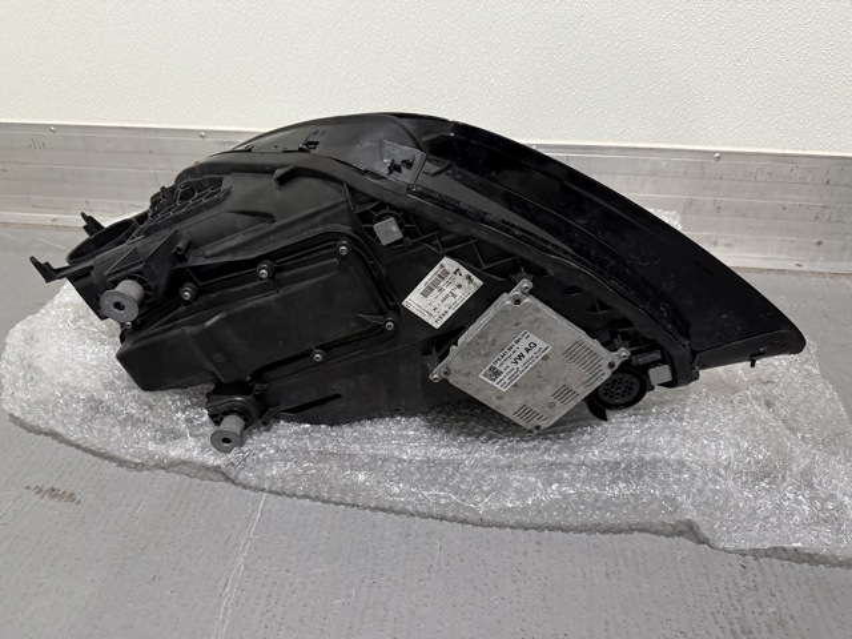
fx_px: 591
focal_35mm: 24
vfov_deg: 56.8
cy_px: 320
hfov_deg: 71.6
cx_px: 426
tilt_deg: -34.2
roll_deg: +0.9
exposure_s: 1/59
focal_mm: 6.76
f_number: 1.78
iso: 800
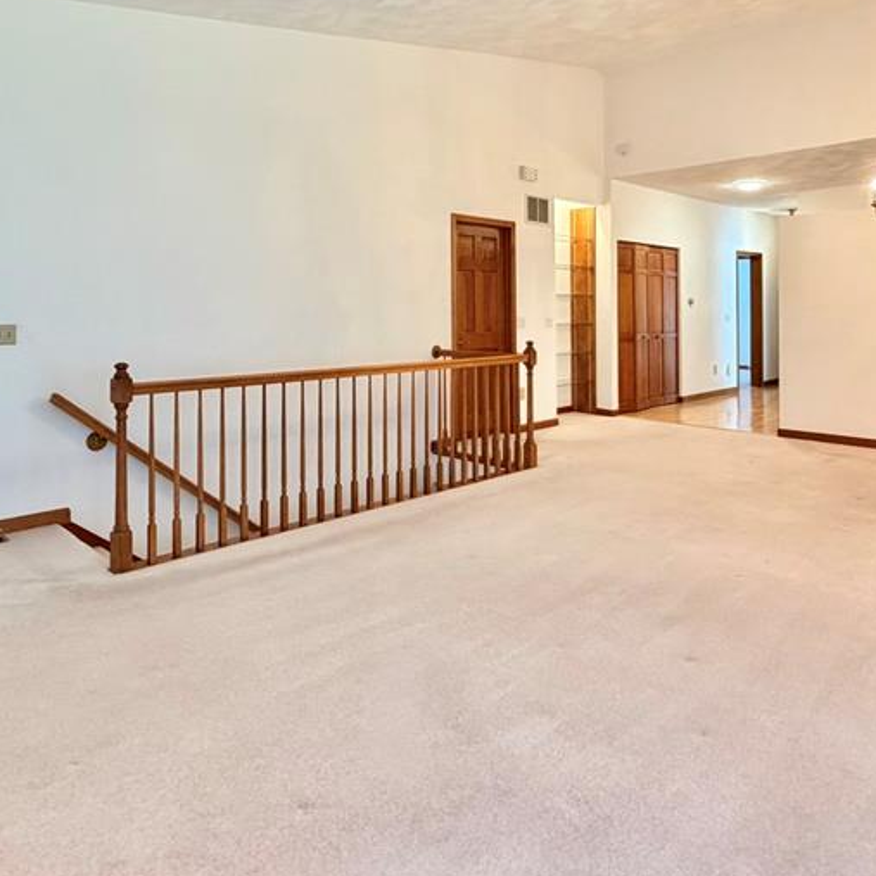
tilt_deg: +0.2
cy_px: 304
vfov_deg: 61.6
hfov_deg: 62.9
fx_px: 716
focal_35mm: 25
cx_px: 470
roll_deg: +0.7
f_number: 2.2
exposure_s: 1/60
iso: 400
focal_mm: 2.22
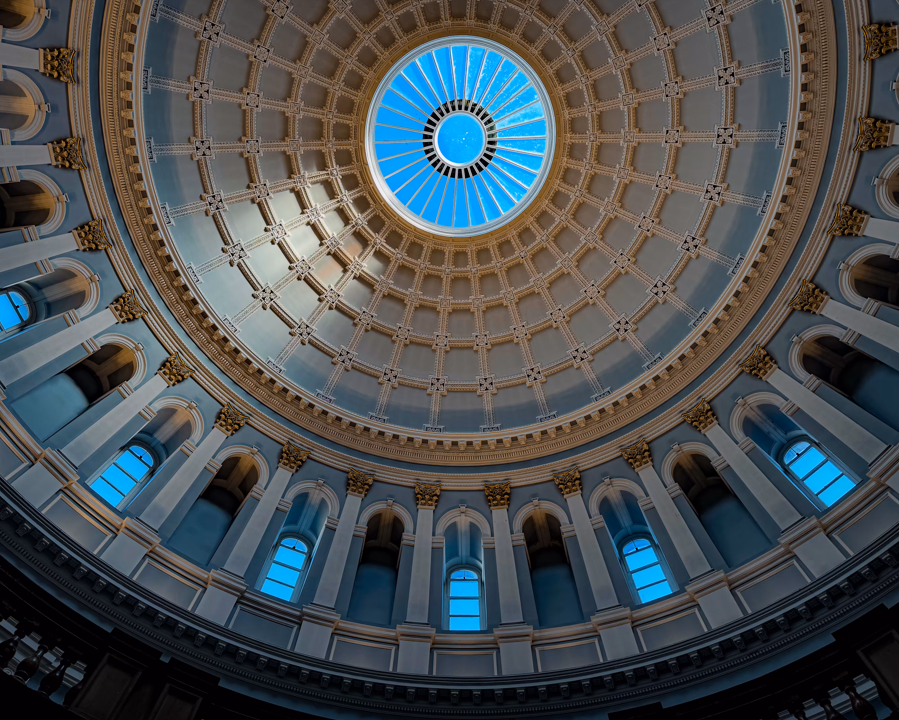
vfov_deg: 56.8
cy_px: 360
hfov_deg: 68.1
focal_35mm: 25
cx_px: 437
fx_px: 665
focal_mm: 6.76
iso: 64
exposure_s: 1/140
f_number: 1.8
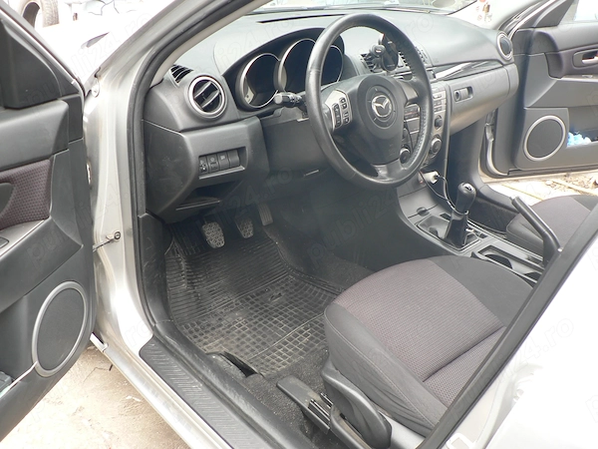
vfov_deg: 40.7
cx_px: 299
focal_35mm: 35
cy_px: 224
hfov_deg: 52.6
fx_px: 605
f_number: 2.8
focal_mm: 6
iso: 64
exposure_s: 1/30
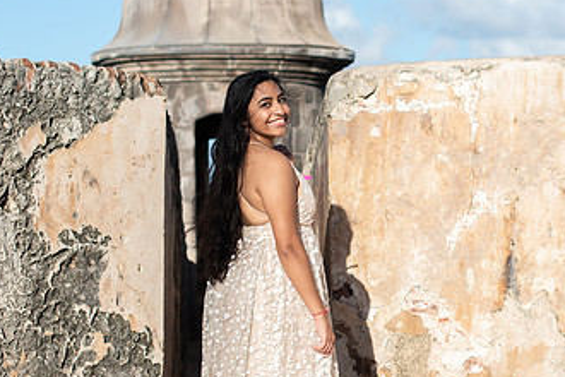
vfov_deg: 13.0
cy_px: 212
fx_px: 1648
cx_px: 396
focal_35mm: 105
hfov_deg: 19.4
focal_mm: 50
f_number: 2.8
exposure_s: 1/2500
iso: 100
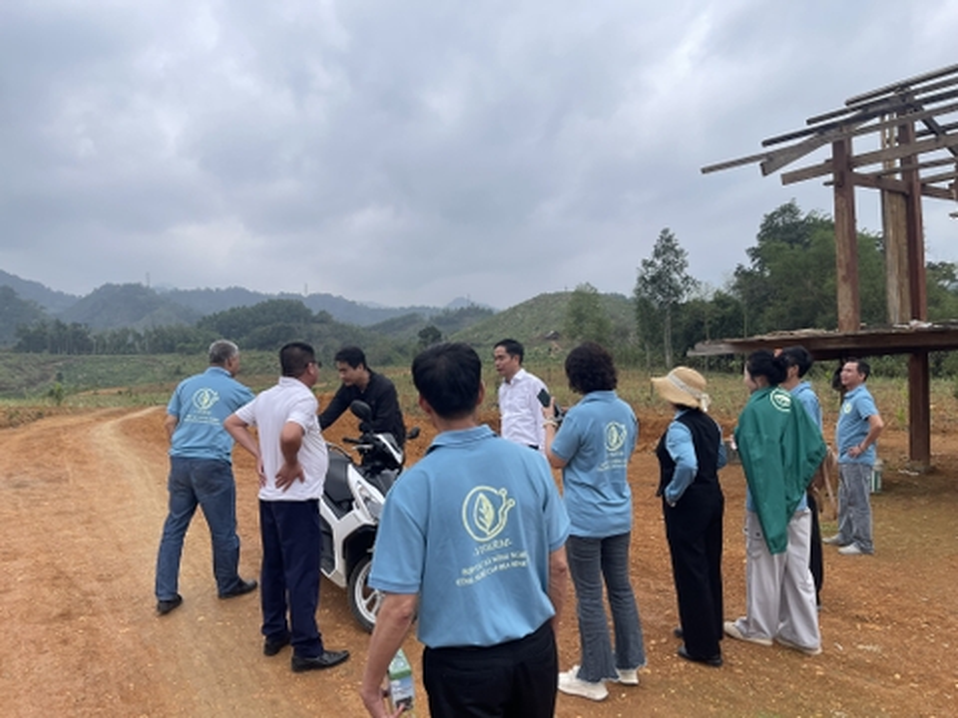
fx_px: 692
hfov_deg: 69.4
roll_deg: +4.6
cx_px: 479
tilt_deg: -0.7
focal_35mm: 25
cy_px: 359
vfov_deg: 54.9
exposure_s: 1/1475
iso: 32
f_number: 1.6
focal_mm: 5.1
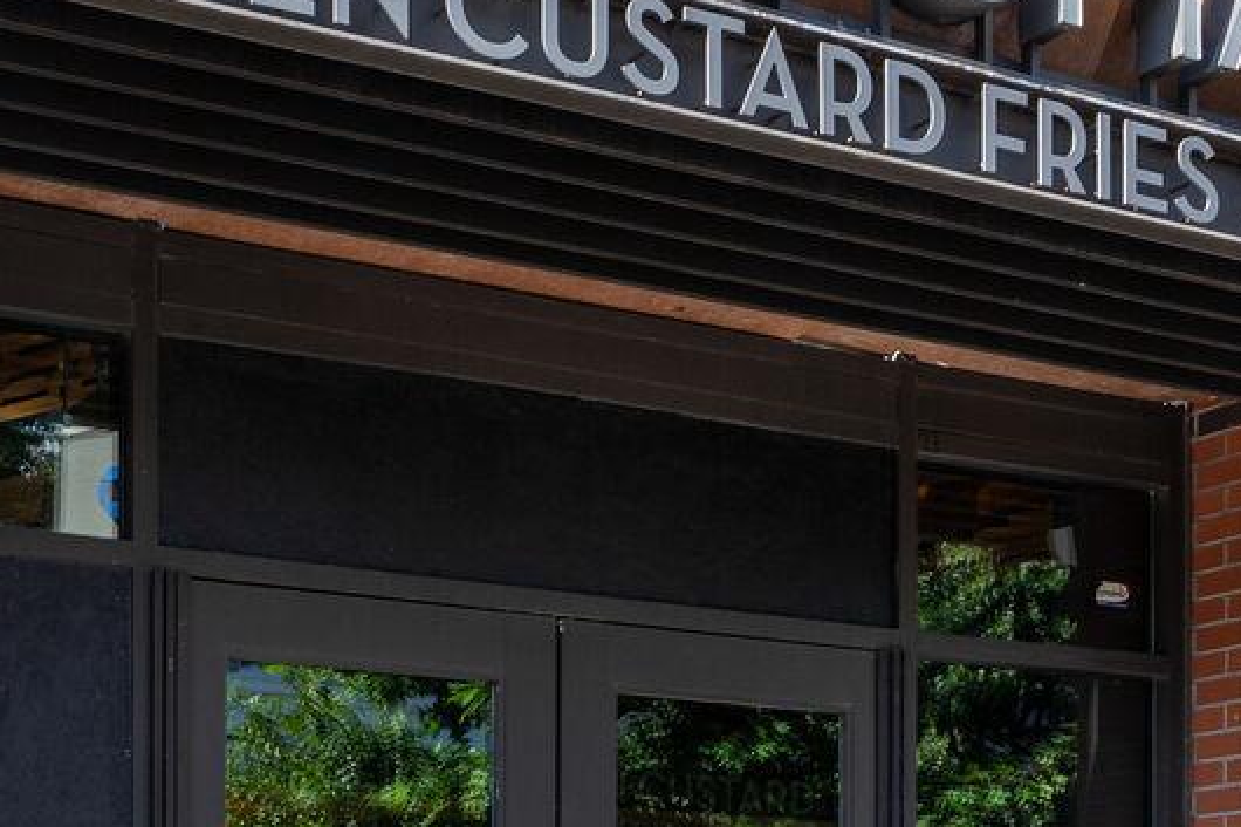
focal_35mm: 62
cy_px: 548
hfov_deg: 32.2
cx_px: 468
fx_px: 2136
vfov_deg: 21.8
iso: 200
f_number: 8
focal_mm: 19
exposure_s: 1/125
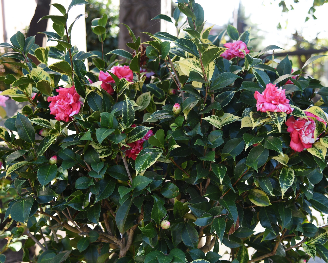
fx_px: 485
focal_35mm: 50
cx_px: 182
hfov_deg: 37.3
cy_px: 132
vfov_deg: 30.3
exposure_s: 1/400
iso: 400
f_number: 4
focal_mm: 44
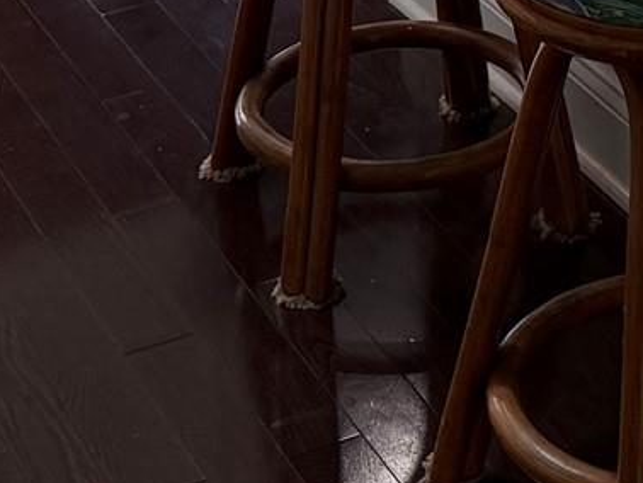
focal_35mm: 130
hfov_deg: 14.9
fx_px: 2416
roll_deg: -0.2
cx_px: 670
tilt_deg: -9.5
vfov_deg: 10.0
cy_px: -690
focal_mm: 6.76
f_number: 1.78
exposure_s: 1/120
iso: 160
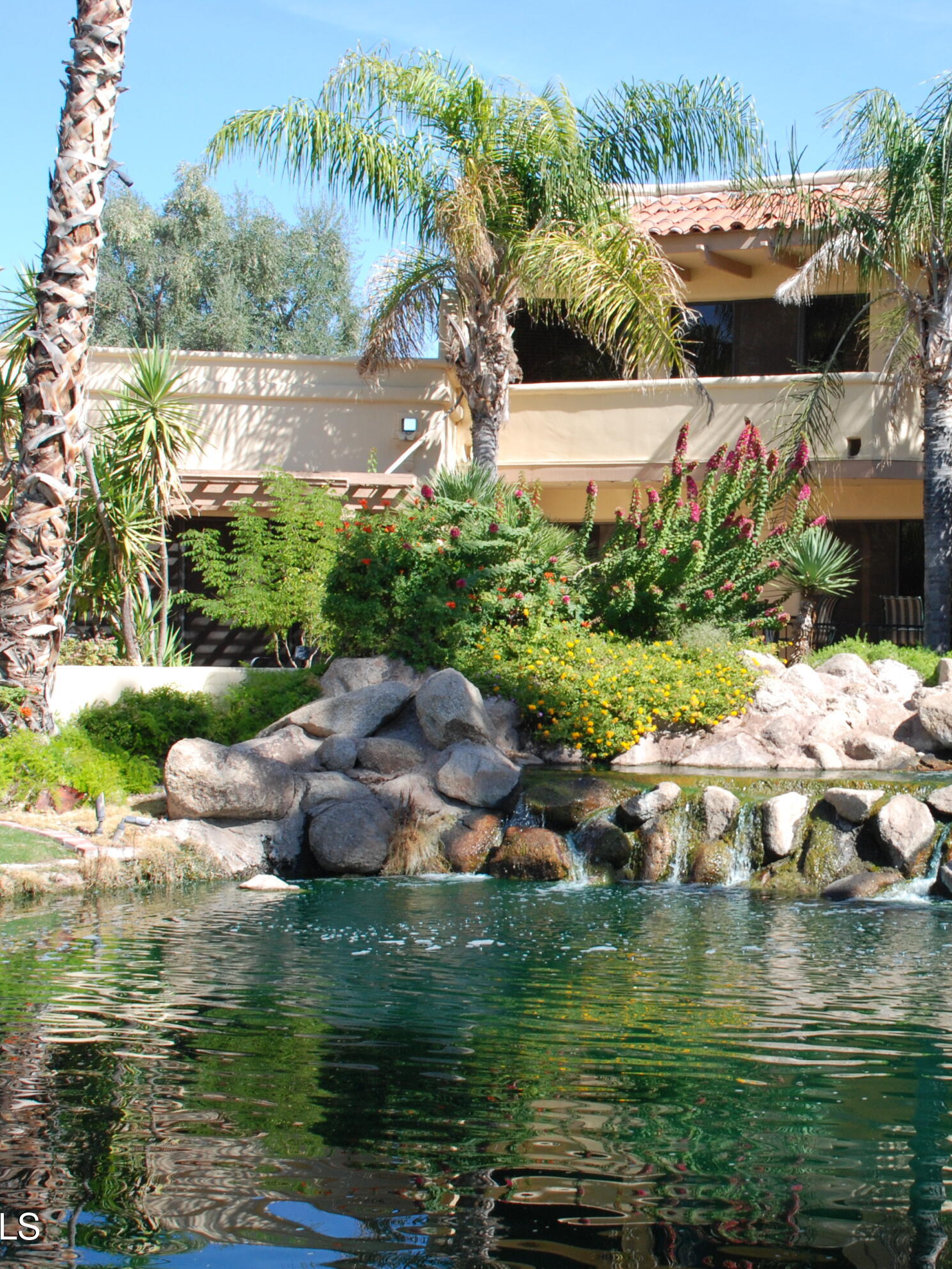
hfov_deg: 25.1
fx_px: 2090
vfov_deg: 33.8
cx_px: 788
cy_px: 641
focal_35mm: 57
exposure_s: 1/250
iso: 320
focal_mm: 26
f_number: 8
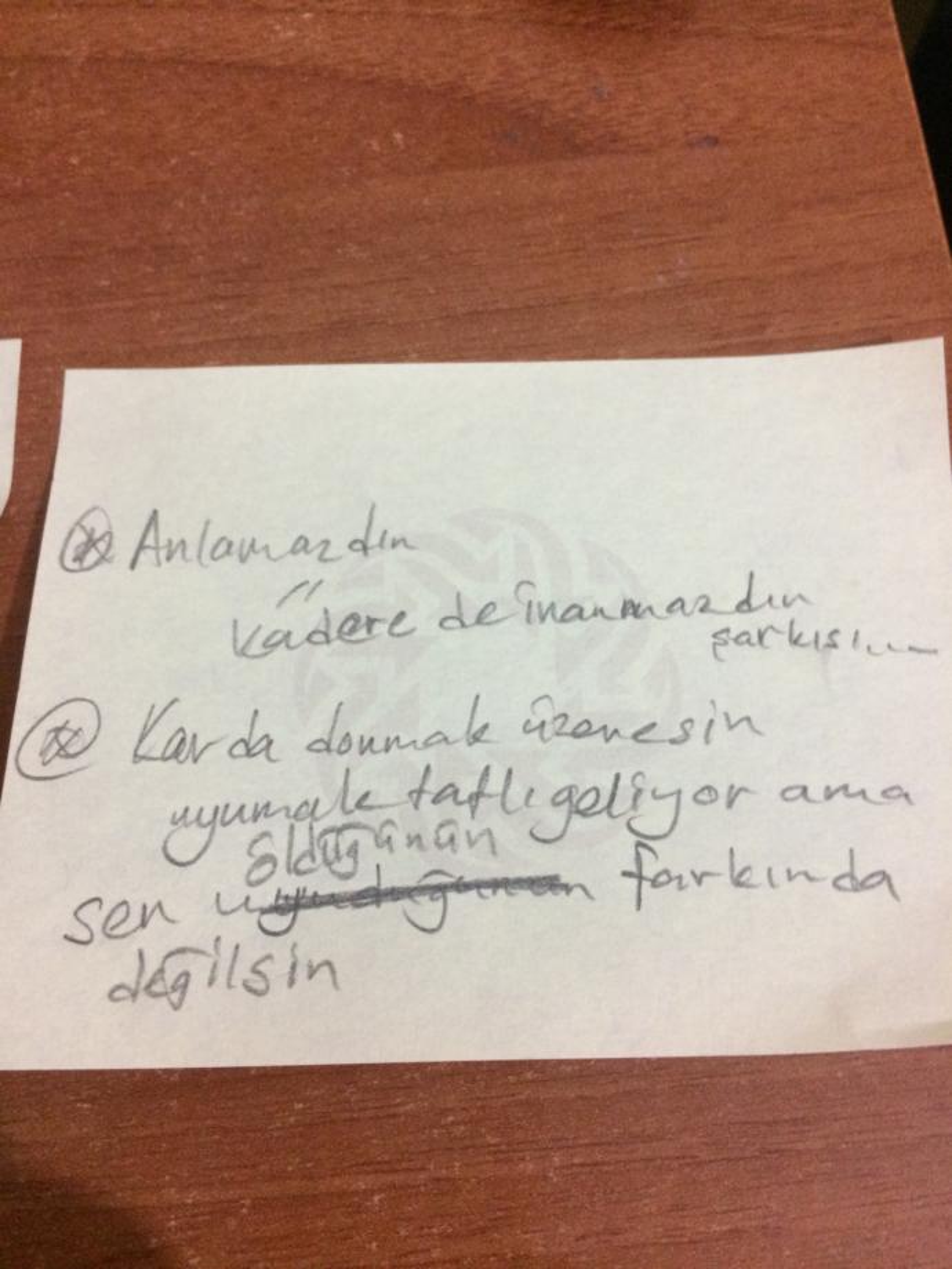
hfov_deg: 48.2
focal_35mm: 29
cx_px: 476
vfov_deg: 61.7
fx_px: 1063
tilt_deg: -75.4
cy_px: 634
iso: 320
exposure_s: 1/20
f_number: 2.2
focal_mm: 4.15
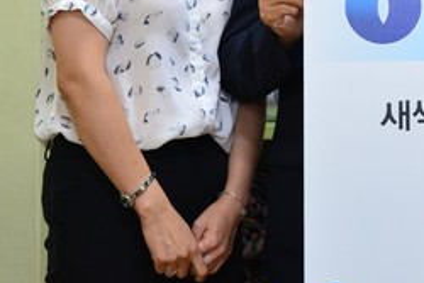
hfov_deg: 15.3
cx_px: 580
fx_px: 1485
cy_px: -37
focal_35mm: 126
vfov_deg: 10.7
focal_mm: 45
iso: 1100
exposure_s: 1/50
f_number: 4.2
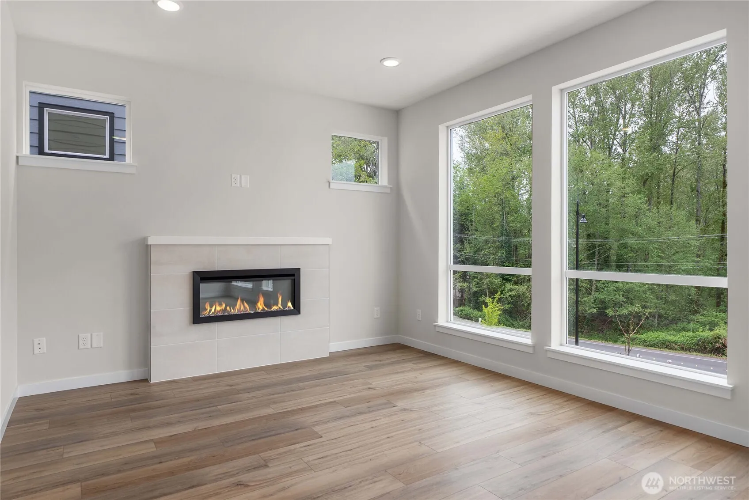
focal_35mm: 21
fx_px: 437
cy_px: 250
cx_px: 374
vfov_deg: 59.6
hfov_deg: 81.2
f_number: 7.1
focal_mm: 21
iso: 400
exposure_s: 1/30
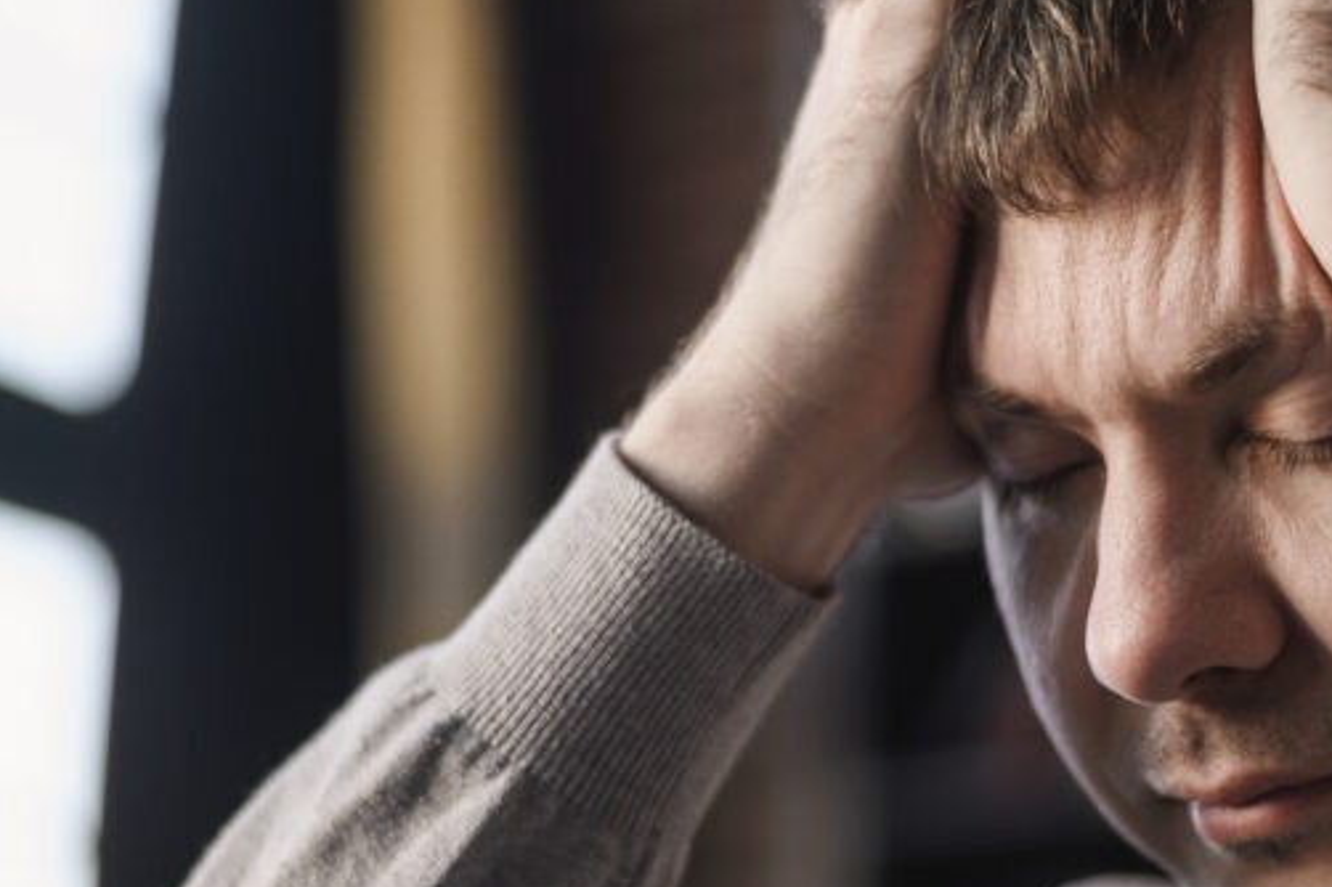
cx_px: 716
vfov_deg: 13.4
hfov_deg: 20.0
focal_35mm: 102
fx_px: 3771
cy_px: 551
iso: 320
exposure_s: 1/60
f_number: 1.8
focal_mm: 50
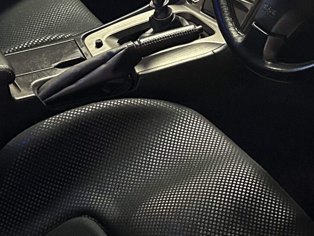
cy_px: 55
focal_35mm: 92
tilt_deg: -28.5
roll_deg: -1.6
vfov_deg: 16.0
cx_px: 176
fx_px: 835
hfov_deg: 21.3
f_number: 1.5
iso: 800
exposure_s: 1/25
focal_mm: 5.7
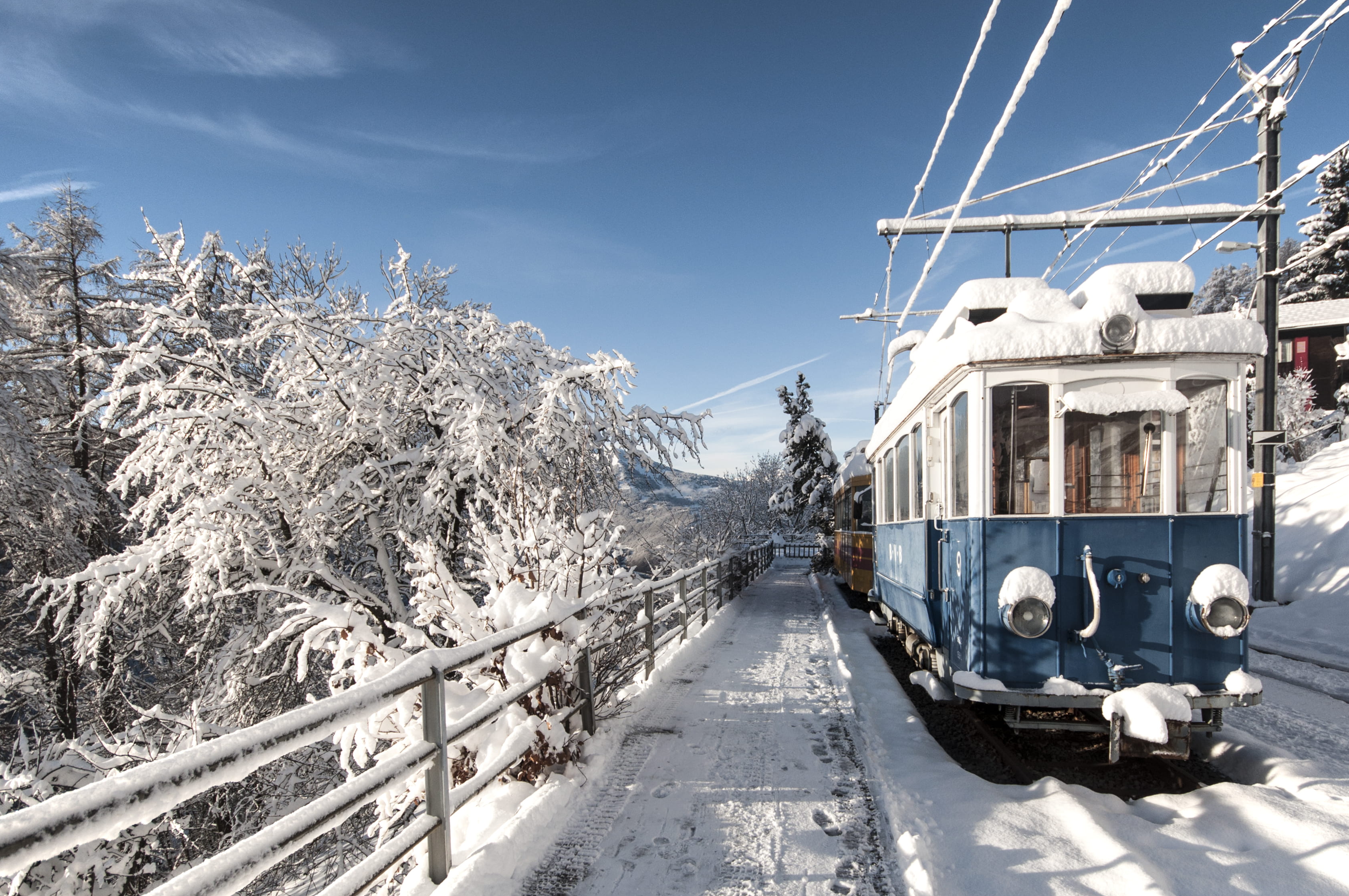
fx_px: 973
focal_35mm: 26
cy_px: 522
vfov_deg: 49.2
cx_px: 729
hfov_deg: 69.3
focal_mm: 14
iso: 200
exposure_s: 1/800
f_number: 7.1
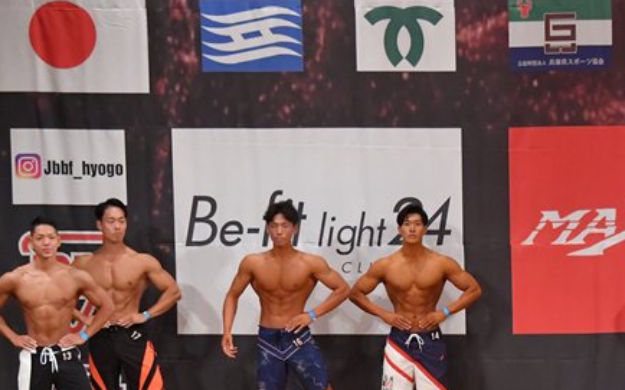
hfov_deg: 9.3
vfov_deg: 5.8
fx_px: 3814
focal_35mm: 224
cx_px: 486
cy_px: 344
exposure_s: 1/400
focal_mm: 82
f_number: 5.6
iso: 7200
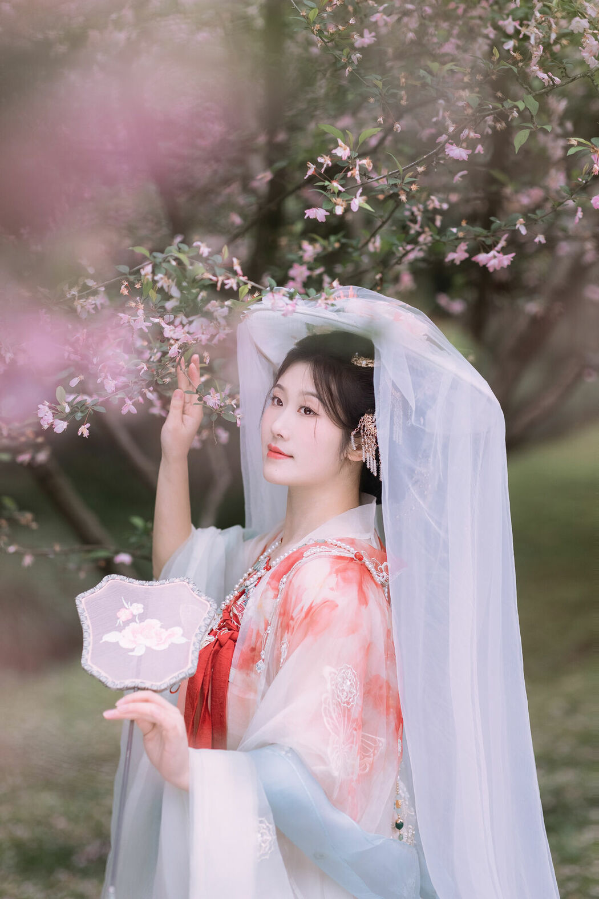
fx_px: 2121
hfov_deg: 16.1
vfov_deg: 23.9
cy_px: 450
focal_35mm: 85
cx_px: 300
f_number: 2
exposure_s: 1/250
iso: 200
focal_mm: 85
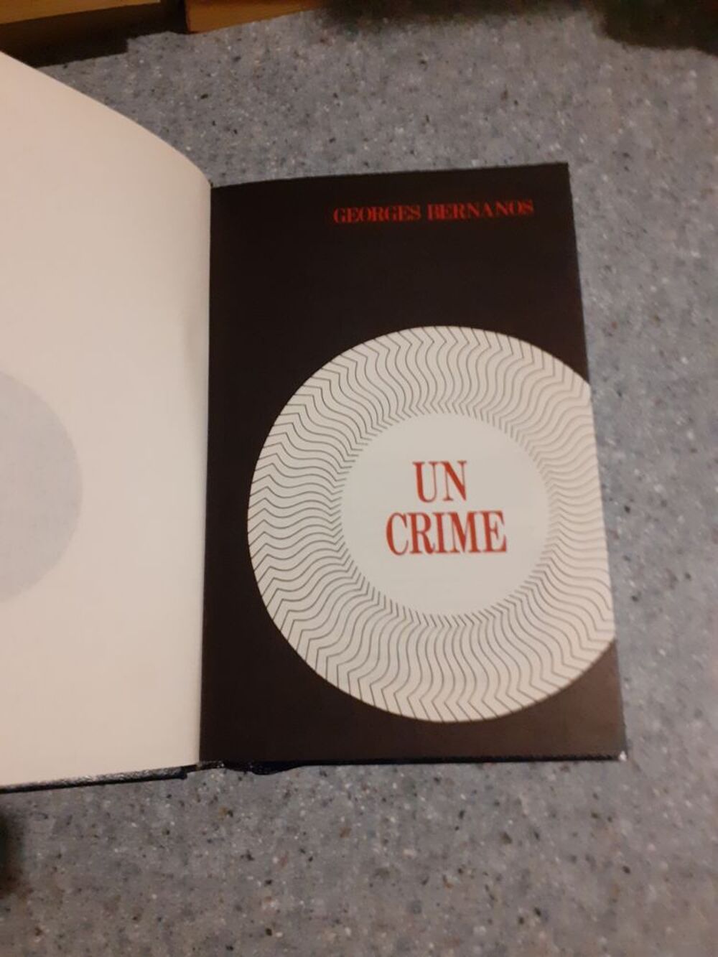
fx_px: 747
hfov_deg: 51.4
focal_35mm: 27
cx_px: 359
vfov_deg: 65.3
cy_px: 478
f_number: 1.9
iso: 400
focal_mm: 3.6
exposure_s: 1/25
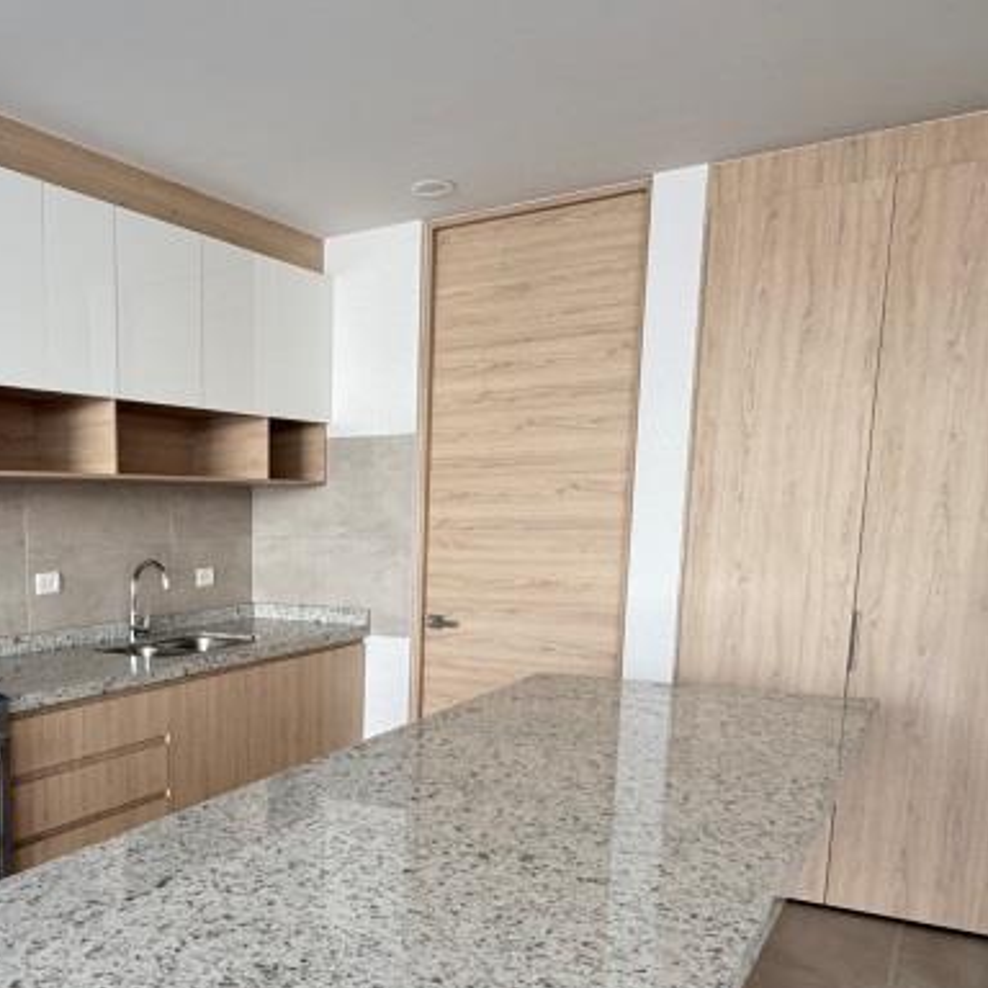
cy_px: 697
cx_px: 144
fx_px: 1066
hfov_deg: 46.1
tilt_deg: -10.1
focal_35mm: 33
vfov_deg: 48.5
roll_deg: +1.7
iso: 200
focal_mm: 2.22
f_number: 2.2
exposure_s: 1/99
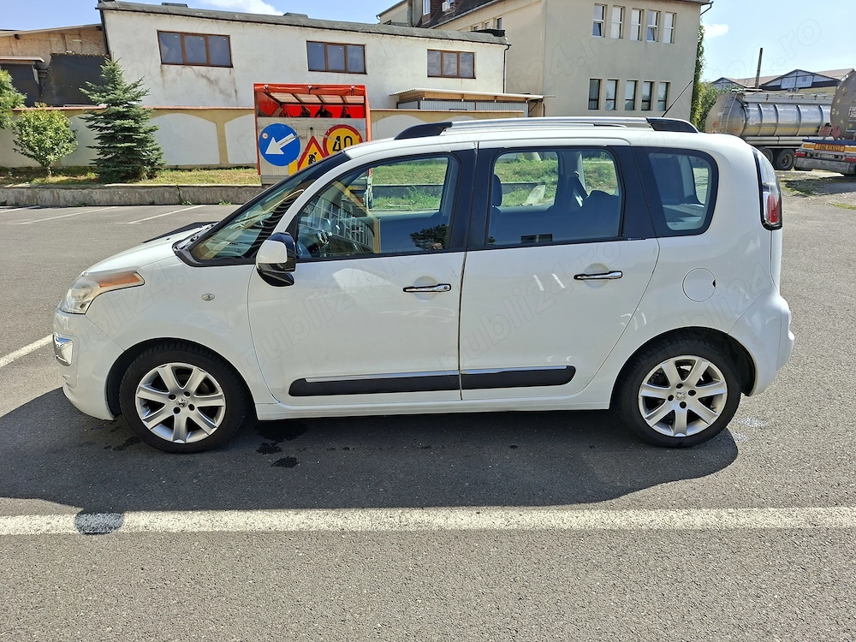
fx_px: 569
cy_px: 321
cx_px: 428
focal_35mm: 23
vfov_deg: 58.9
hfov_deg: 73.9
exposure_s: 1/1786
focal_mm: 5.54
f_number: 1.8
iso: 50
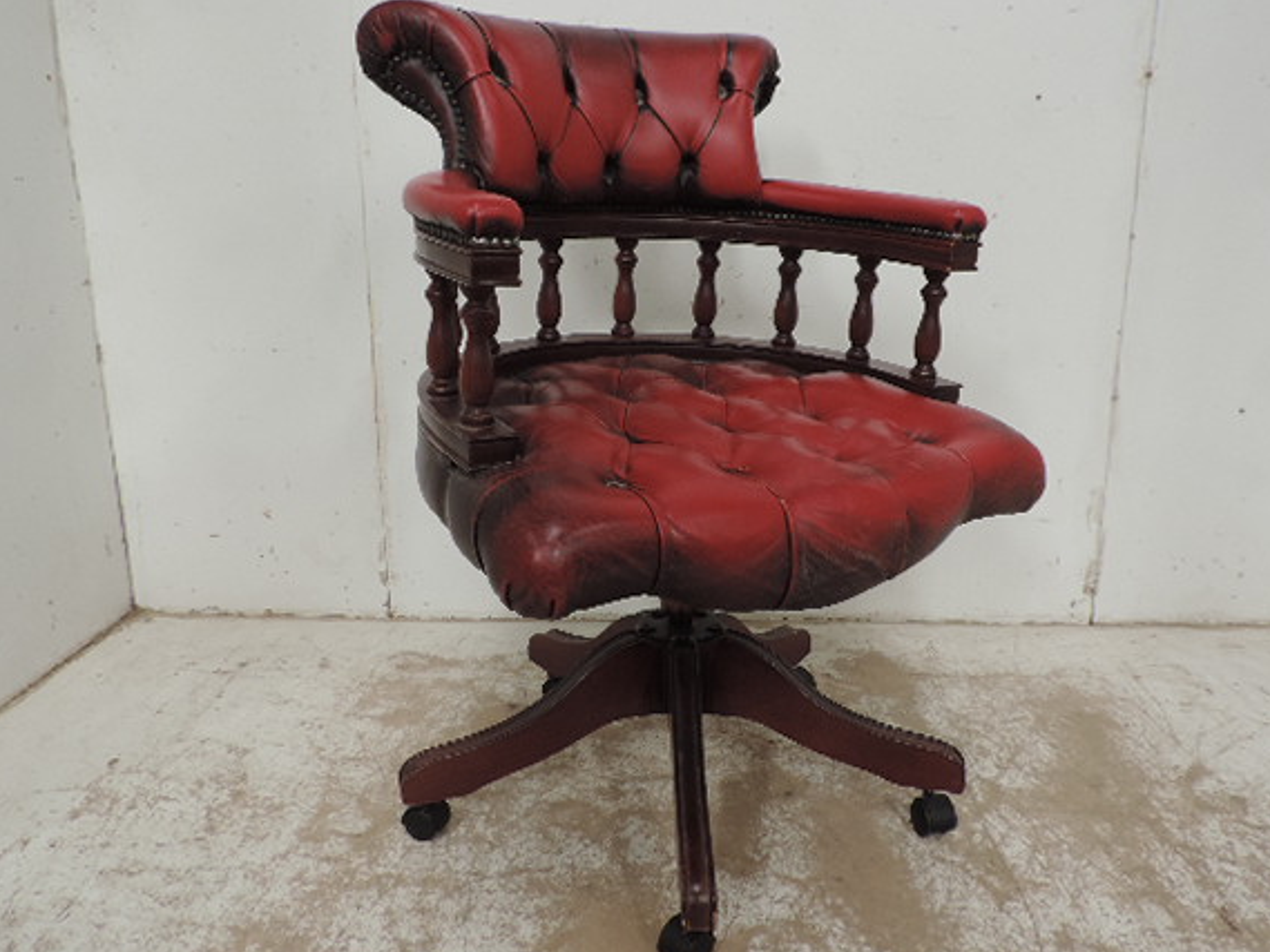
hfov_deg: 65.3
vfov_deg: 51.4
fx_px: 991
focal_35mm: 27
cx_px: 656
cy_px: 462
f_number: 3
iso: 140
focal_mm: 4.3
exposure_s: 1/30
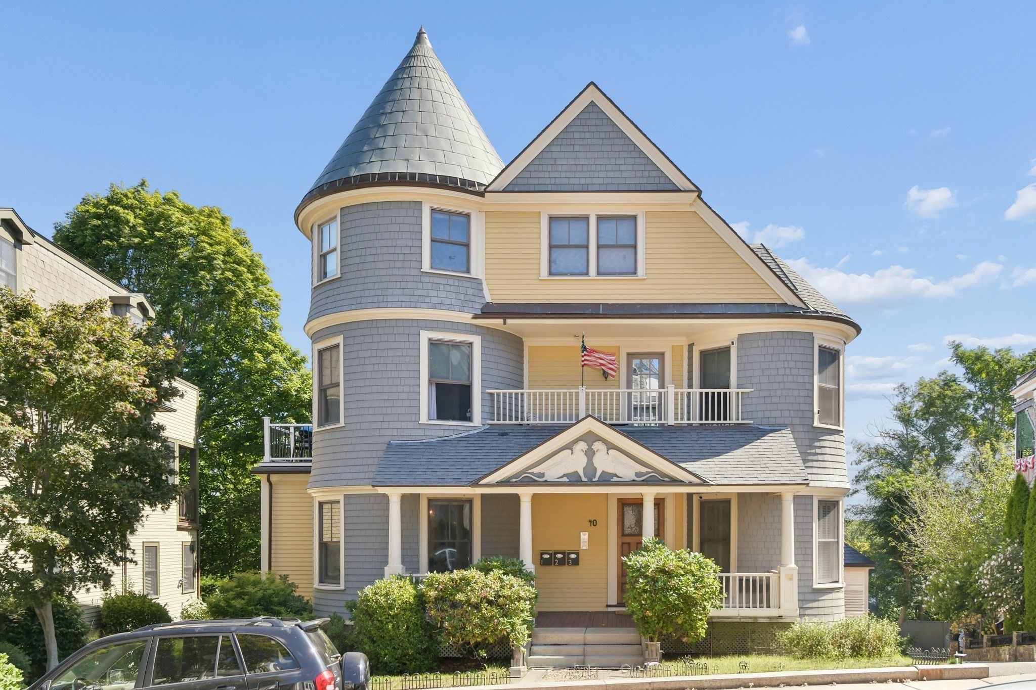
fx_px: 691
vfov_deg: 53.1
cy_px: 345
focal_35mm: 24
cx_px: 518
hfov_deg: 73.7
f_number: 9
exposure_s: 1/640
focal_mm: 24
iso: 640
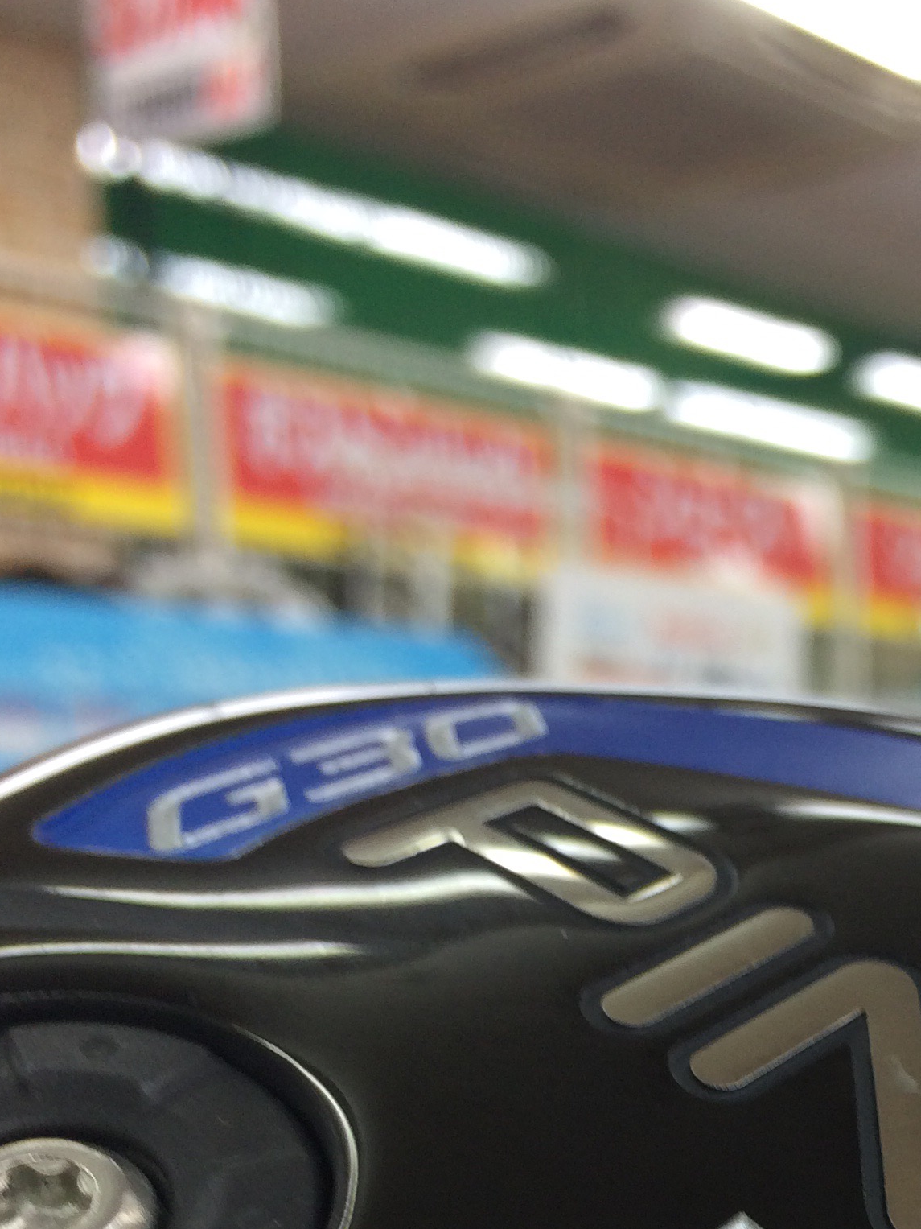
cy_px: 1278
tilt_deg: -10.3
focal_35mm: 62
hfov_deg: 22.7
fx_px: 2200
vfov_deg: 28.9
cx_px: 915
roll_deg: +2.0
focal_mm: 4.15
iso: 50
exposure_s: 1/100
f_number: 2.2
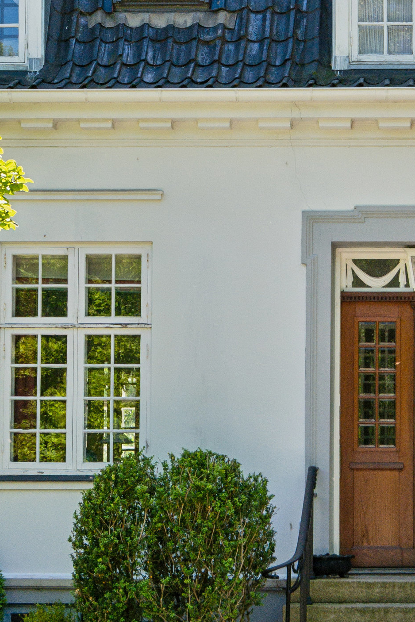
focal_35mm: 96
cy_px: 223
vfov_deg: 21.2
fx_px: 1659
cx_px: 430
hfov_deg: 14.0
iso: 800
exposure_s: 1/250
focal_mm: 30
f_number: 11
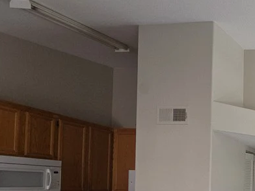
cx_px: 314
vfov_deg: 38.2
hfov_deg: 38.1
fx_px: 250
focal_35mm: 34
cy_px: 181
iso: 50
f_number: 2.2
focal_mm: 2.2
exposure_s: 1/120
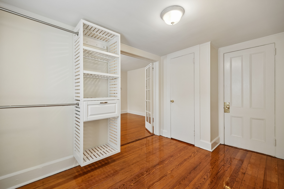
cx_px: 142
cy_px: 94
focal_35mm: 24
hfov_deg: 73.7
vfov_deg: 53.1
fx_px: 189
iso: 640
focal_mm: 24
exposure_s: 1/50
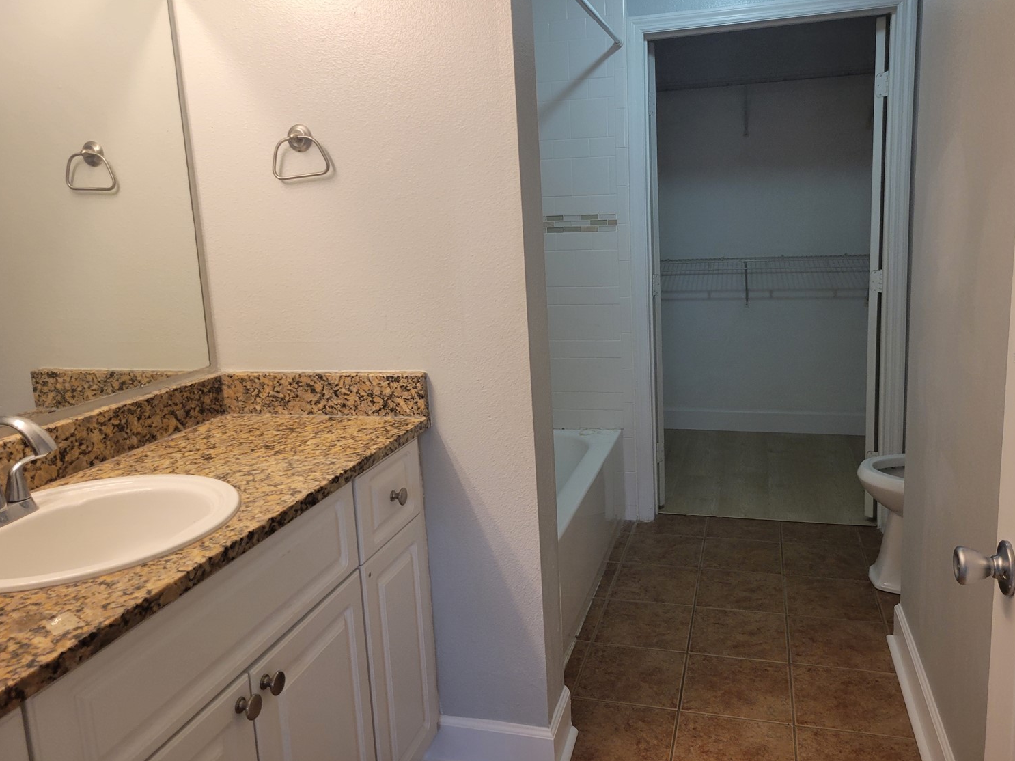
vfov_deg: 49.7
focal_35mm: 28
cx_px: 532
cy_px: 357
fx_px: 821
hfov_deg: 63.4
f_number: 1.8
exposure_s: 1/120
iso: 125
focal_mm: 5.4
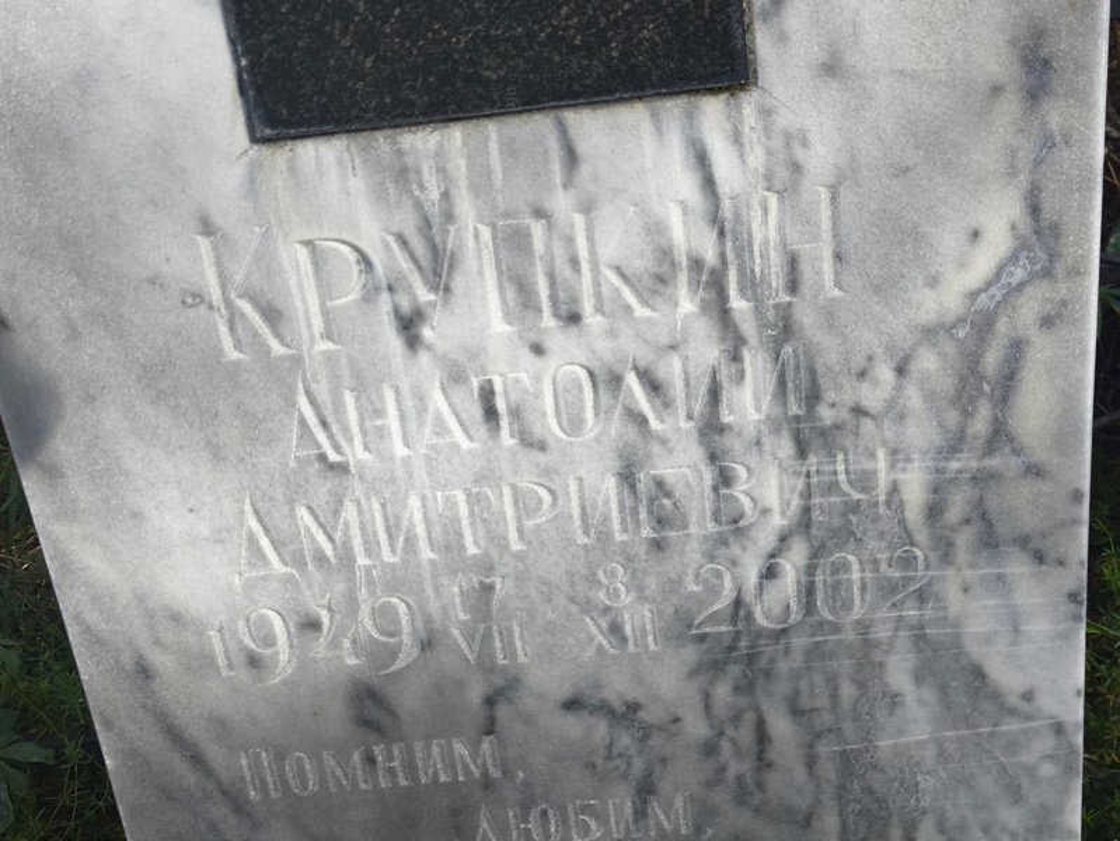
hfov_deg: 38.2
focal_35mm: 50
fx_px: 1618
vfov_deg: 29.1
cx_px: 560
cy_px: 420
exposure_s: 1/334
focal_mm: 4.71
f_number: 1.7
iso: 50
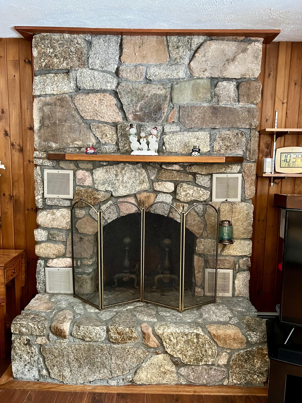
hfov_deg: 53.1
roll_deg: -0.7
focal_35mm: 26
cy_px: 202
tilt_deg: -6.1
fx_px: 302
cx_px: 151
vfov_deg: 67.3
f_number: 1.5
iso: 500
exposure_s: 1/40
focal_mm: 5.7
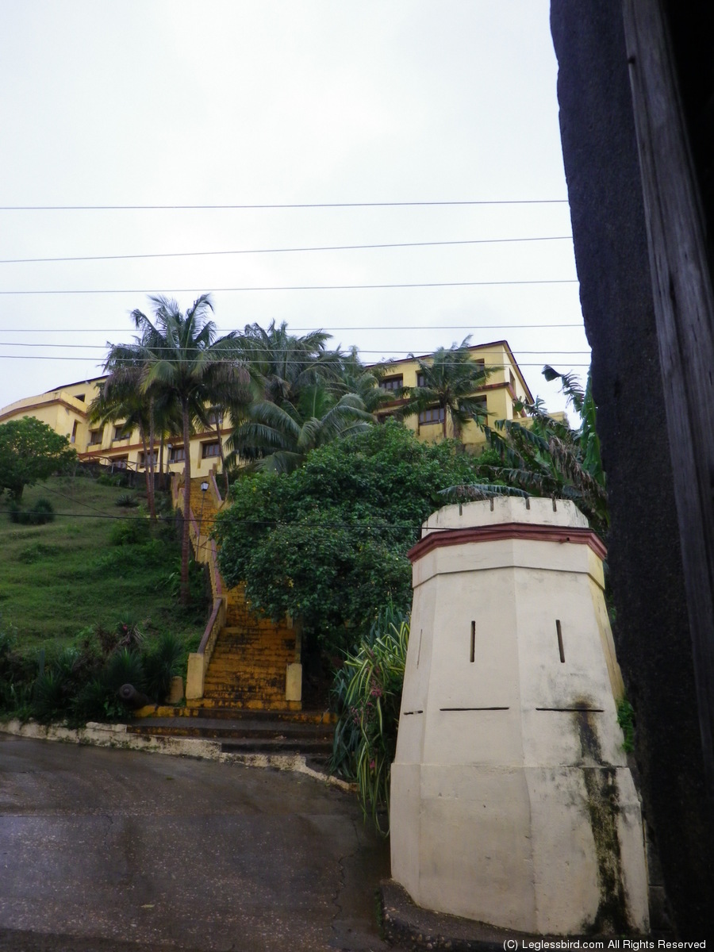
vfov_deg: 63.4
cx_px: 357
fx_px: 770
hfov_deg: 49.7
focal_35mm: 28
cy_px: 476
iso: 160
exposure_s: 1/50
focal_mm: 5
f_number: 3.2
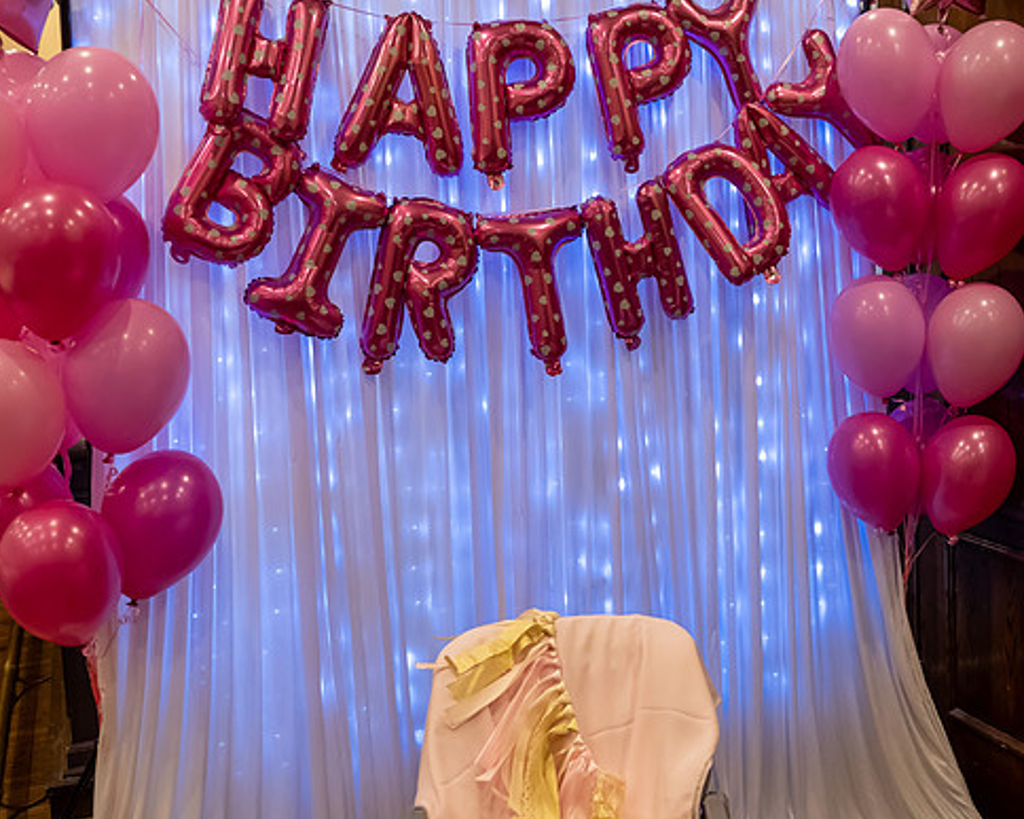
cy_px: 368
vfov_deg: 33.4
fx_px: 1364
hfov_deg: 40.8
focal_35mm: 45
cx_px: 659
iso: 1400
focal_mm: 22
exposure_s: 1/100
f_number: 2.8
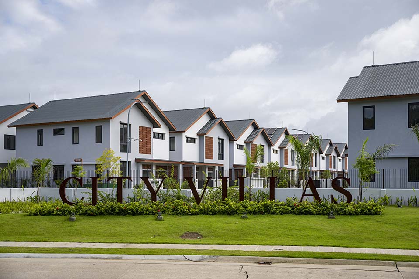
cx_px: 210
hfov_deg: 47.4
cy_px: 140
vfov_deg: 32.6
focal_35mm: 41
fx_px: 477
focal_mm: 41
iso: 250
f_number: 2.8
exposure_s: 1/3200
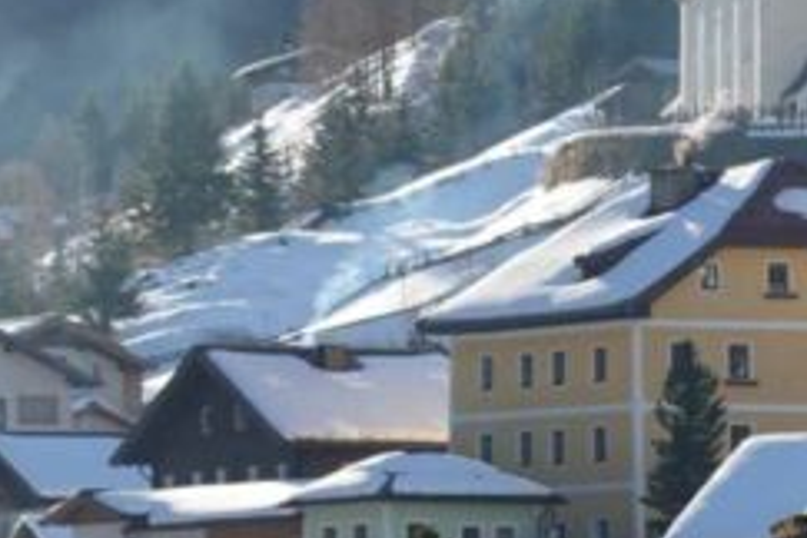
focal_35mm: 357
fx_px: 8002
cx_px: 1129
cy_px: 139
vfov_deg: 3.8
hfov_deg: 5.7
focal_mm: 41.15
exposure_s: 1/400
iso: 100
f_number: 4.5
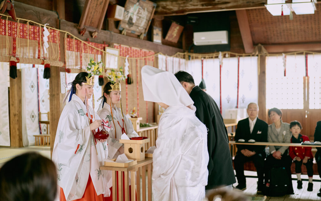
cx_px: 158
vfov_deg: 24.9
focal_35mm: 52
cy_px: 106
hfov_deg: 38.9
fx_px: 455
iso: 2500
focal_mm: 50
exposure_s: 1/125
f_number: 1.8
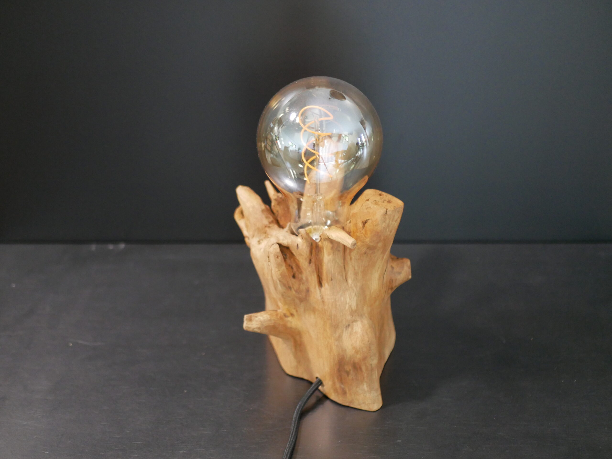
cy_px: 230
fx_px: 884
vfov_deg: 29.1
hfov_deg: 38.2
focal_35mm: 50
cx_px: 306
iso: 2000
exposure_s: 1/60
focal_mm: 25
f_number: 1.7
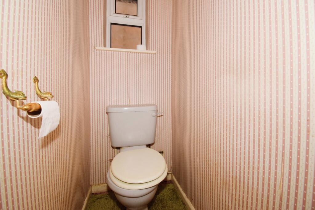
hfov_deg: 100.4
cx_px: 158
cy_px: 105
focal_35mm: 15
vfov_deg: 77.3
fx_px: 131
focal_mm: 10
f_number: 5.6
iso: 1000
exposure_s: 1/60
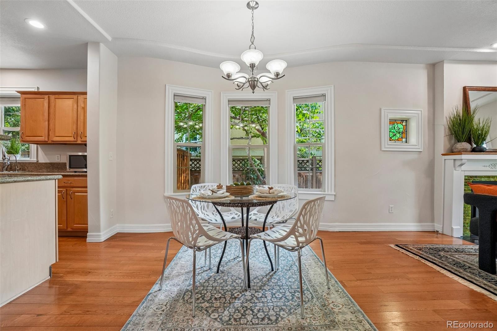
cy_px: 166
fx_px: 207
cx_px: 248
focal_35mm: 15
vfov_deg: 77.3
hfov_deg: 100.4
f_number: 8
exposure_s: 1/25
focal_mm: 10
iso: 400
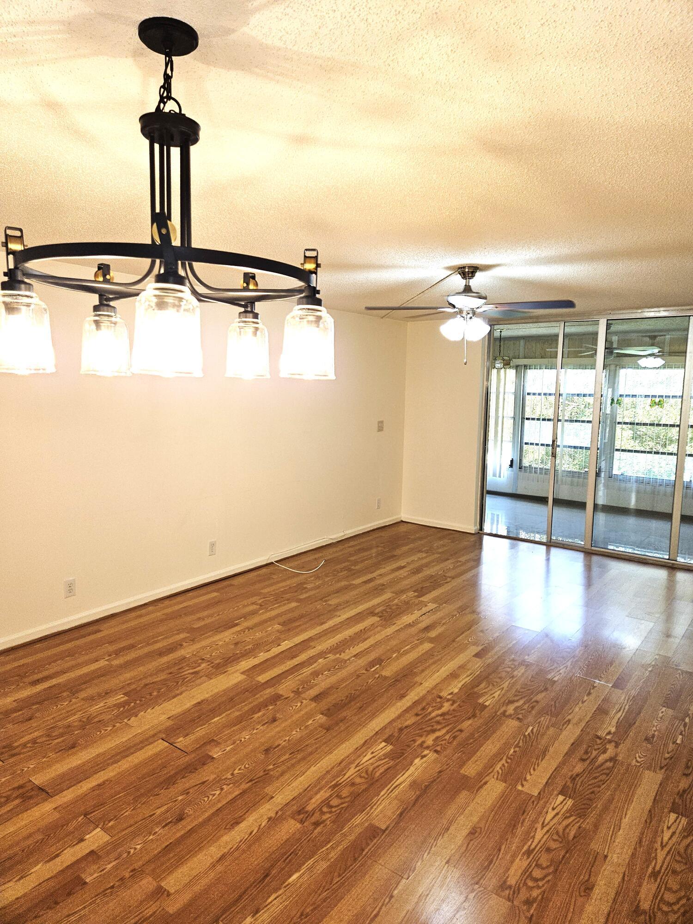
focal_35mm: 23
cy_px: 462
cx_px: 346
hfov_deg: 58.9
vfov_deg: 73.9
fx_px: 614
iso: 50
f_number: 1.8
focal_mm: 5.4
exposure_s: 1/60
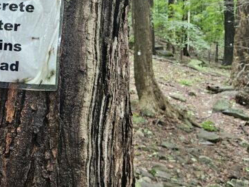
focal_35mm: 65
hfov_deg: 27.7
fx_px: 468
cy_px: 23
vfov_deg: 22.1
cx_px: -10
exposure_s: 1/170
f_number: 1.8
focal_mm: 5.4
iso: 800
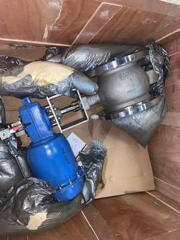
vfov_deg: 67.3
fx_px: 180
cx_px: 90
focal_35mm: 26
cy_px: 120
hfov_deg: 53.1
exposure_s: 1/14
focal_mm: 4.25
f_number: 1.8
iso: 125
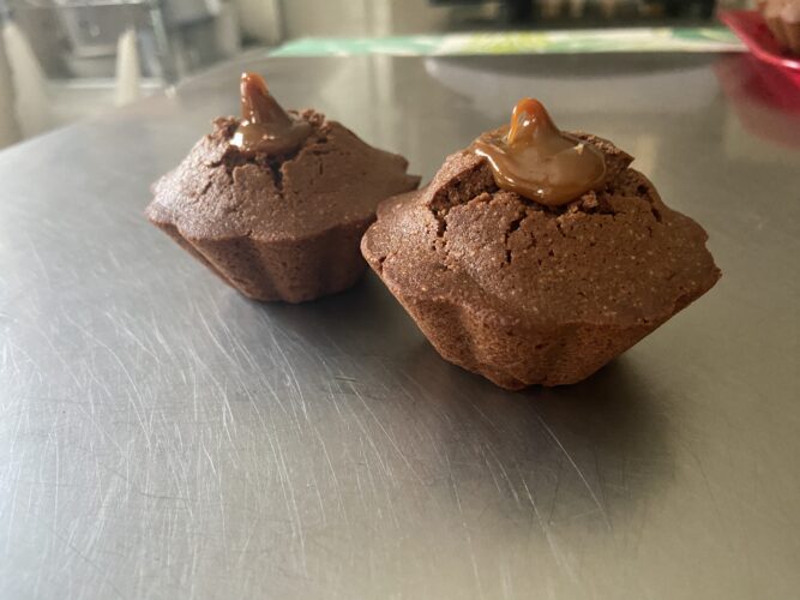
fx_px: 601
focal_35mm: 26
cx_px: 400
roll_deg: +3.3
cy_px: 300
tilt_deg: -30.5
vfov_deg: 53.0
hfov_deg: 67.3
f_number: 1.8
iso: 500
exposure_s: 1/44
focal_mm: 4.25
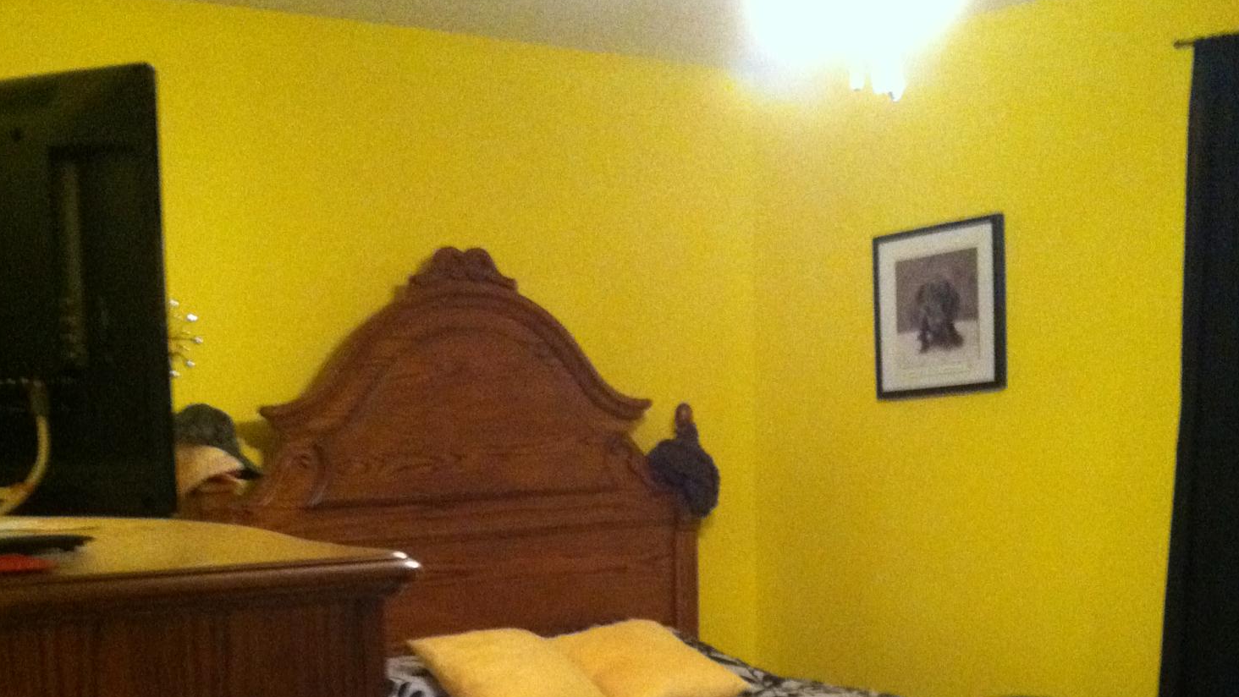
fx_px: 1709
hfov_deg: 39.9
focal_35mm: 52
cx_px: 611
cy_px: 756
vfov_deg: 21.9
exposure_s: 1/15
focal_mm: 3.85
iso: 1000
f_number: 2.8
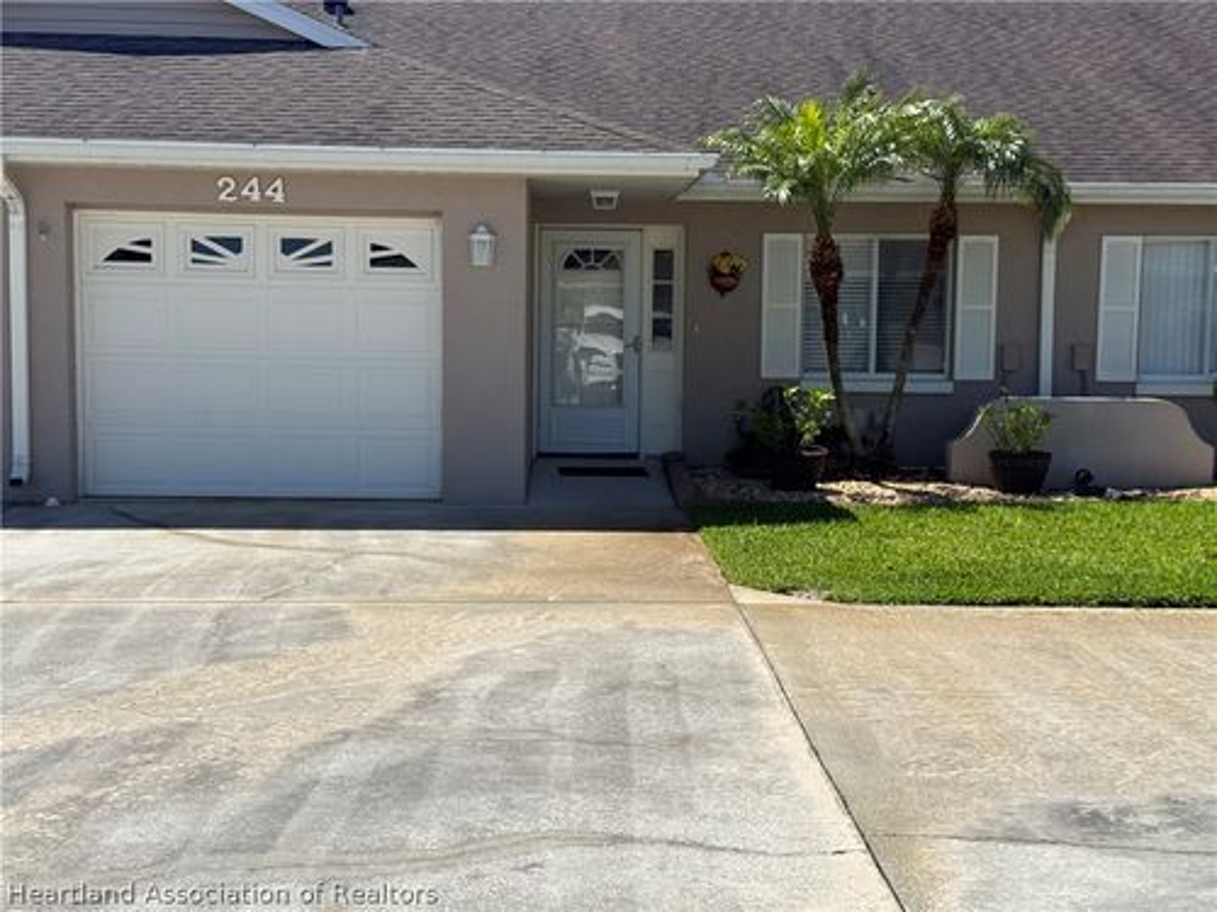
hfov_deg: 39.7
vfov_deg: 30.3
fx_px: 1688
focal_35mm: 48
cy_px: 456
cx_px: 608
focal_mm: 6.76
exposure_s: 1/5587
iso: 64
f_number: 1.78
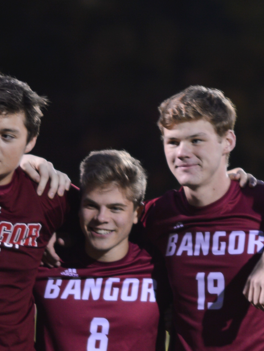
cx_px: 146
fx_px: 3838
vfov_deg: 5.2
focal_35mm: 377
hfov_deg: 3.9
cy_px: 270
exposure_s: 1/60
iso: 100
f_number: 1.4
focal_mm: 85
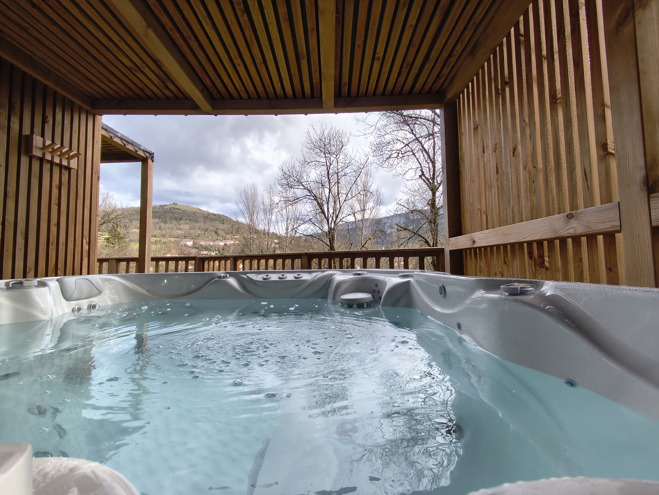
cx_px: 330
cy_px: 248
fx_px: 286
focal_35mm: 15
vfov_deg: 81.8
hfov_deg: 98.1
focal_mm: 1.65
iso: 50
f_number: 2.2
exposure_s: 1/109
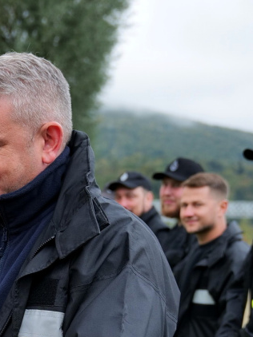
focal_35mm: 119
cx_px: -59
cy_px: 371
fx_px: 1161
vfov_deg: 16.1
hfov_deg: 12.1
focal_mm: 29
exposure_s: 1/60
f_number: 2.8
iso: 160
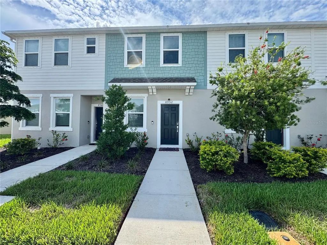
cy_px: 122
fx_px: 132
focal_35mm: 14
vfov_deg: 85.6
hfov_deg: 102.1
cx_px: 164
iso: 40
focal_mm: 2.22
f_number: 2.2
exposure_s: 1/879
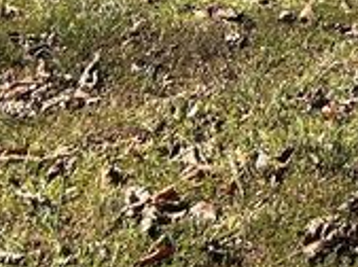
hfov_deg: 10.3
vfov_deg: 8.5
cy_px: -381
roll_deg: +1.4
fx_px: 1631
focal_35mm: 158
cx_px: 941
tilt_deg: -1.9
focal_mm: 5.7
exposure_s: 1/1724
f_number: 1.5
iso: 50
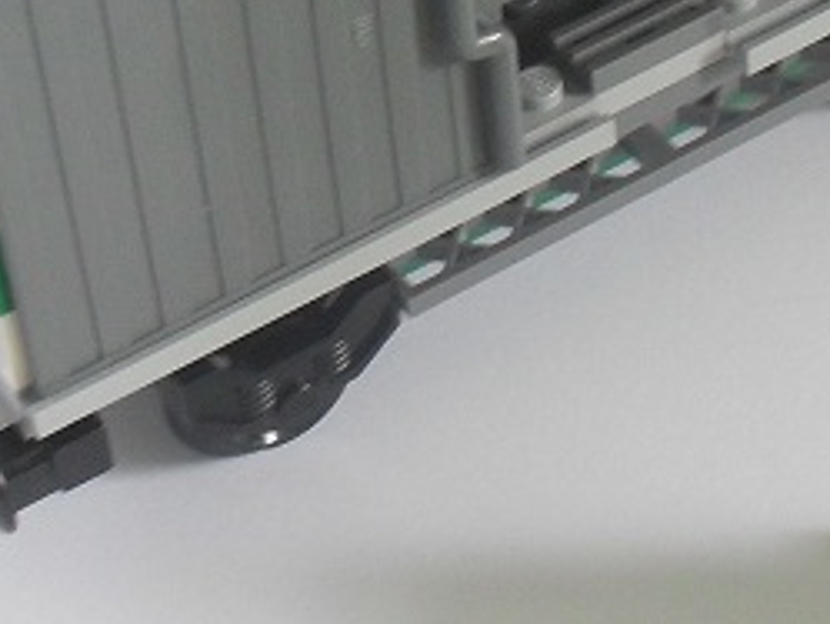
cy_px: 17
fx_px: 3071
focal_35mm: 128
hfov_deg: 15.3
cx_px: 667
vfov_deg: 11.5
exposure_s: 1/10
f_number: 3.2
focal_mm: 6.3
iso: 200
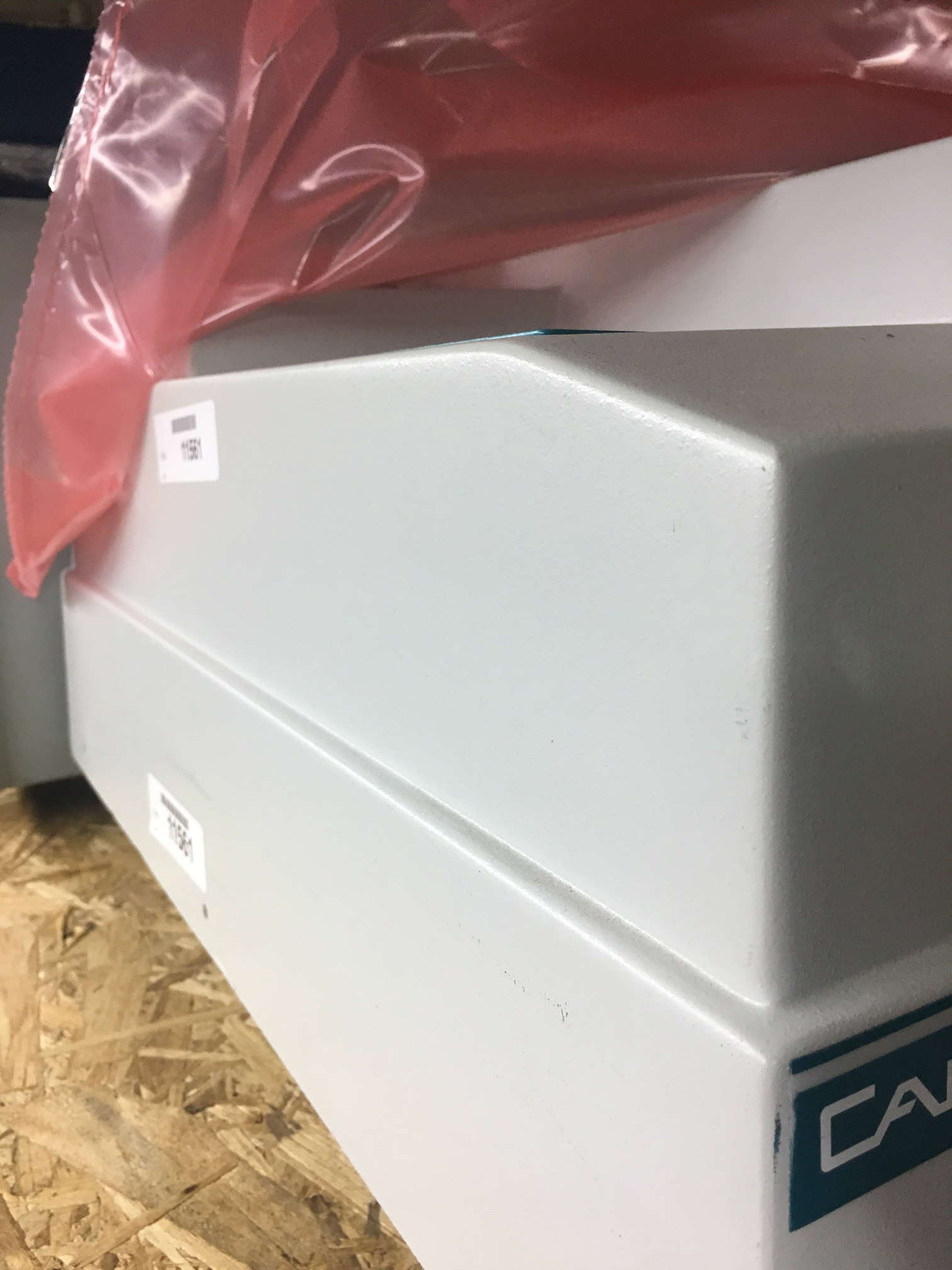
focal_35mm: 29
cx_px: 476
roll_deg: +3.5
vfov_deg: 61.7
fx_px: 1063
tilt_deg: -11.3
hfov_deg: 48.2
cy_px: 635
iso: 80
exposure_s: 1/30
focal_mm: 4.15
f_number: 2.2
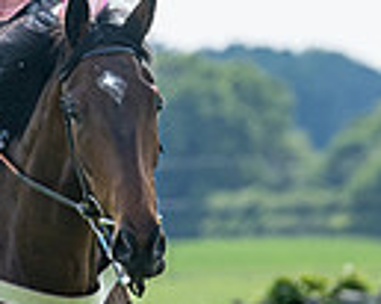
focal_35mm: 1261
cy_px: 102
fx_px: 14208
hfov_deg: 1.5
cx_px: 127
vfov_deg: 1.2
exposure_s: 1/1600
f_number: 5
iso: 200
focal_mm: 200
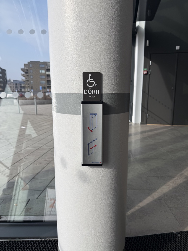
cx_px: 94
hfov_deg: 56.8
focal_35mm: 24
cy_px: 126
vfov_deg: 71.6
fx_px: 174
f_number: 1.78
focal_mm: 6.76
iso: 80
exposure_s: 1/2445
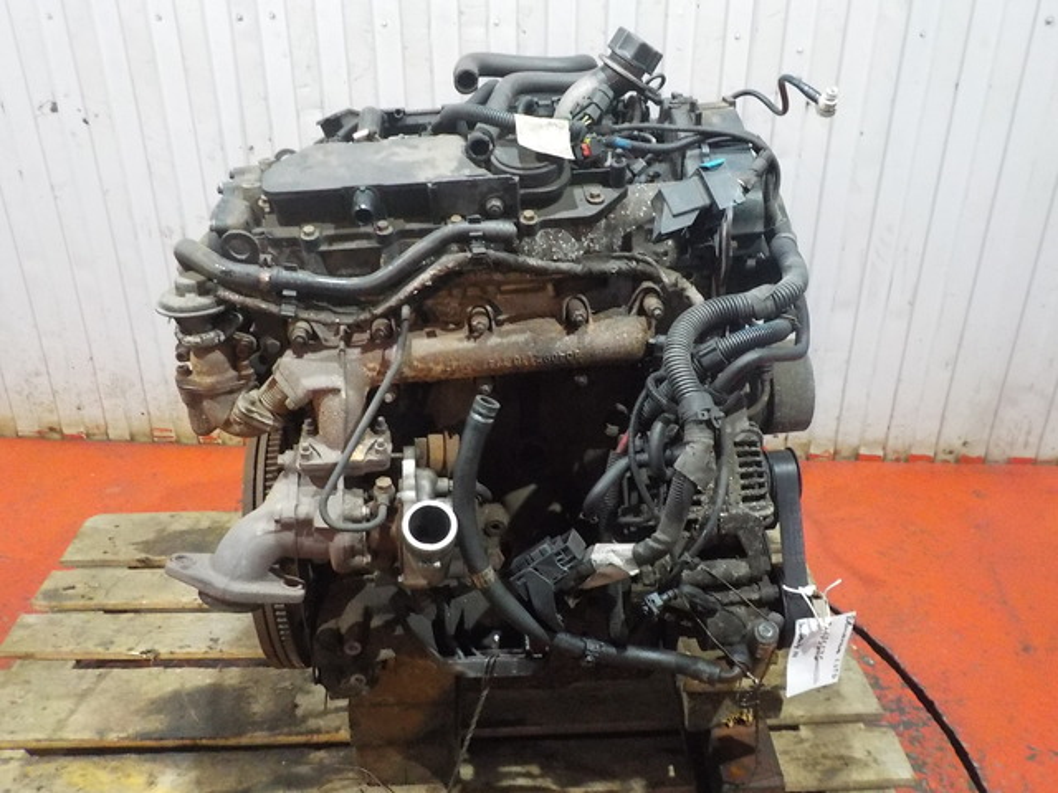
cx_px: 529
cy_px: 396
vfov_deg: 46.8
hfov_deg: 60.0
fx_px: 917
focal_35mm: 30
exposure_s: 1/8
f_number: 3.3
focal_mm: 4.1
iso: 720
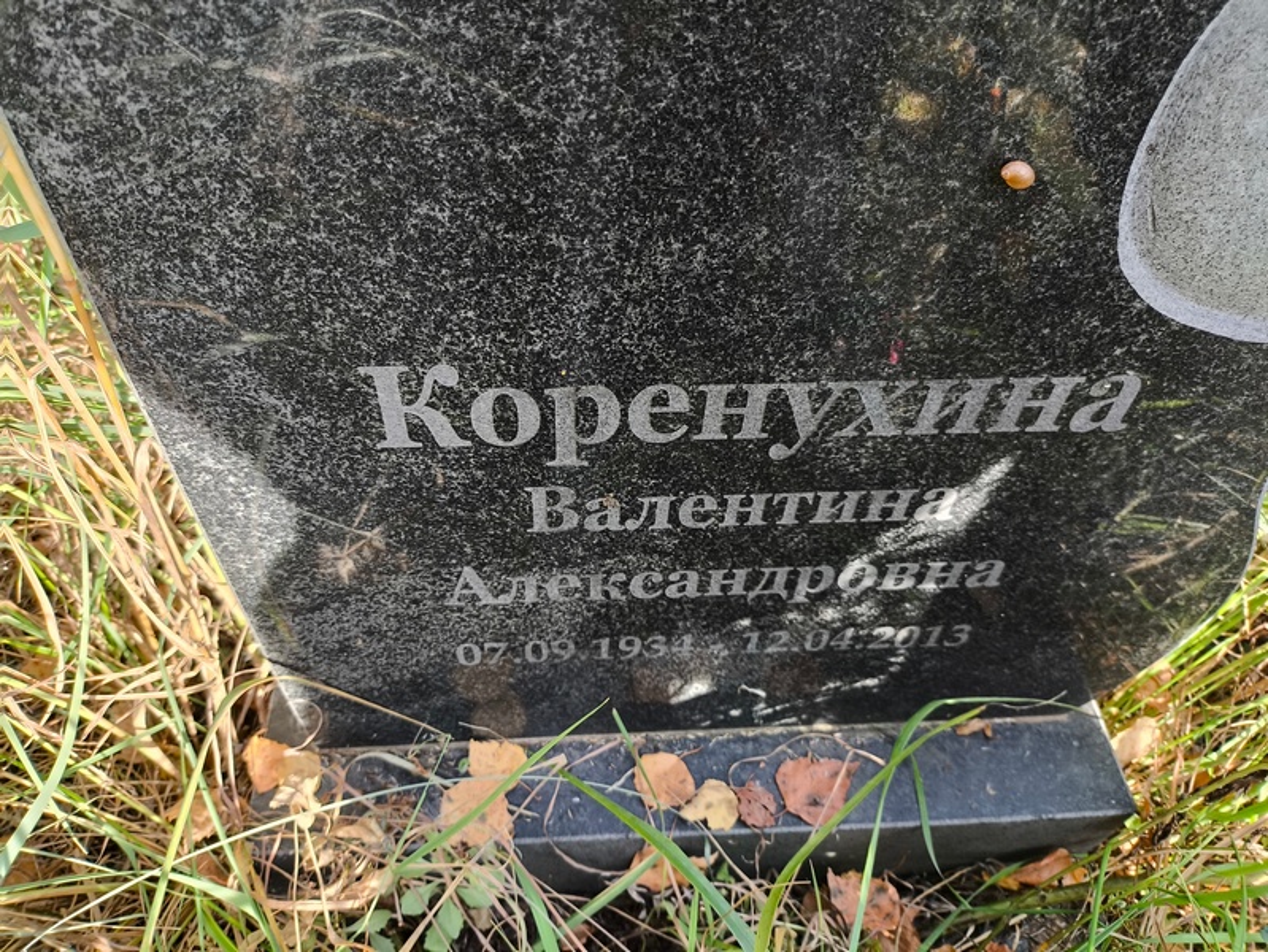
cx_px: 634
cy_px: 476
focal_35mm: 25
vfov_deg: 54.9
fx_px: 916
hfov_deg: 69.4
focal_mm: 4.71
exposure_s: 1/100
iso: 64
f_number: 1.7
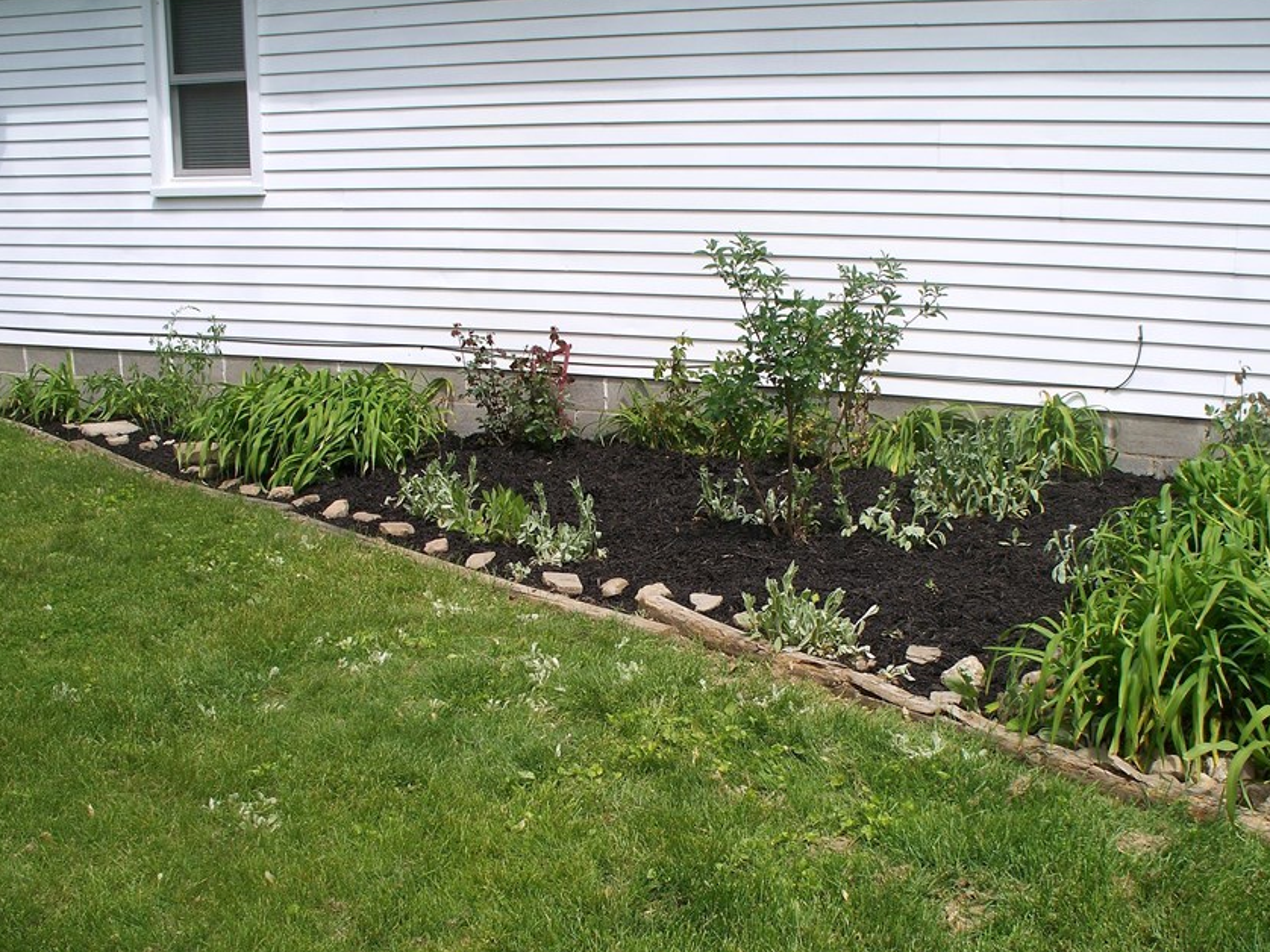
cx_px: 694
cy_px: 538
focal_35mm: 44
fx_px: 1614
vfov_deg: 32.8
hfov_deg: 42.9
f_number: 5
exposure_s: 1/250
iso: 64
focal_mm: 7.54
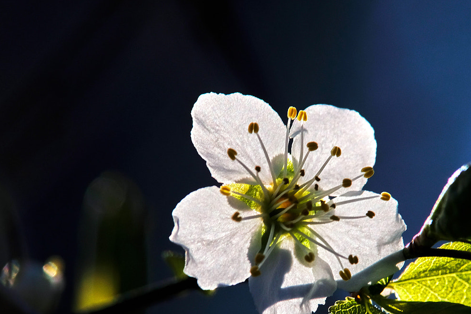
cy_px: 246
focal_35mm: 68
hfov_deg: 29.4
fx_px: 890
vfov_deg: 19.8
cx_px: 322
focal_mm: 28
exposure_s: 1/250
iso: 200
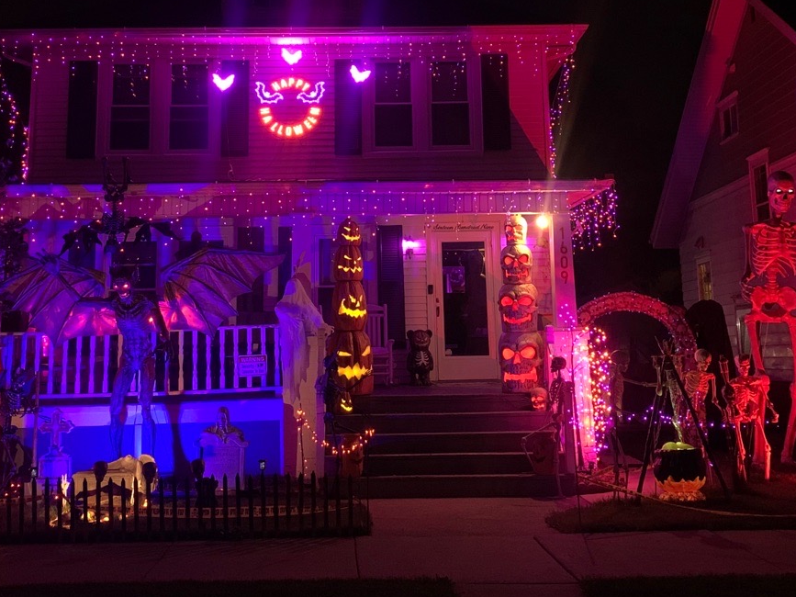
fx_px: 1035
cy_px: 170
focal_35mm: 45
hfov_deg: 42.1
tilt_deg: +11.9
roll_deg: +1.4
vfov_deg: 31.7
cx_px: 396
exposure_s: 1/19
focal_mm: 4.25
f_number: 1.8
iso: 640
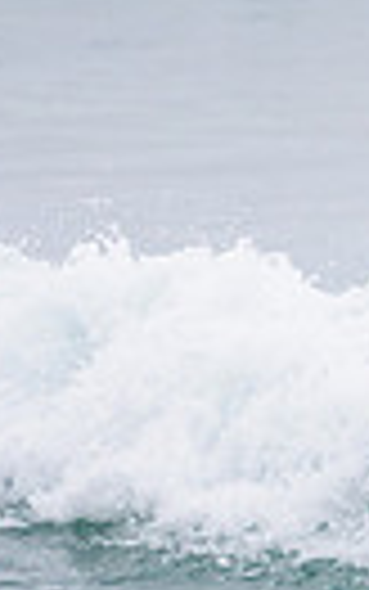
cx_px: 1015
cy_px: 339
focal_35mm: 2776
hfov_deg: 0.5
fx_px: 44618
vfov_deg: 0.8
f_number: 5.6
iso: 400
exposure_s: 1/1000
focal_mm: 500
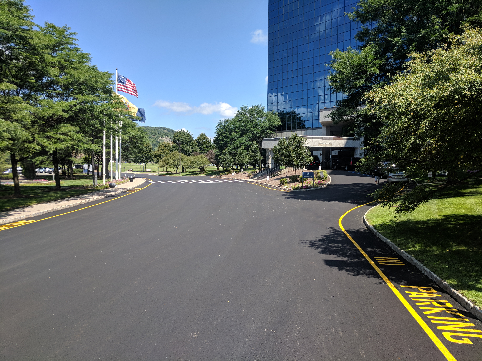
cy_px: 180
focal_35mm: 26
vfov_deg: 53.1
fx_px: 362
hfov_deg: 67.3
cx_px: 241
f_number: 2
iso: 50
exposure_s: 1/1121
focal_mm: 4.67
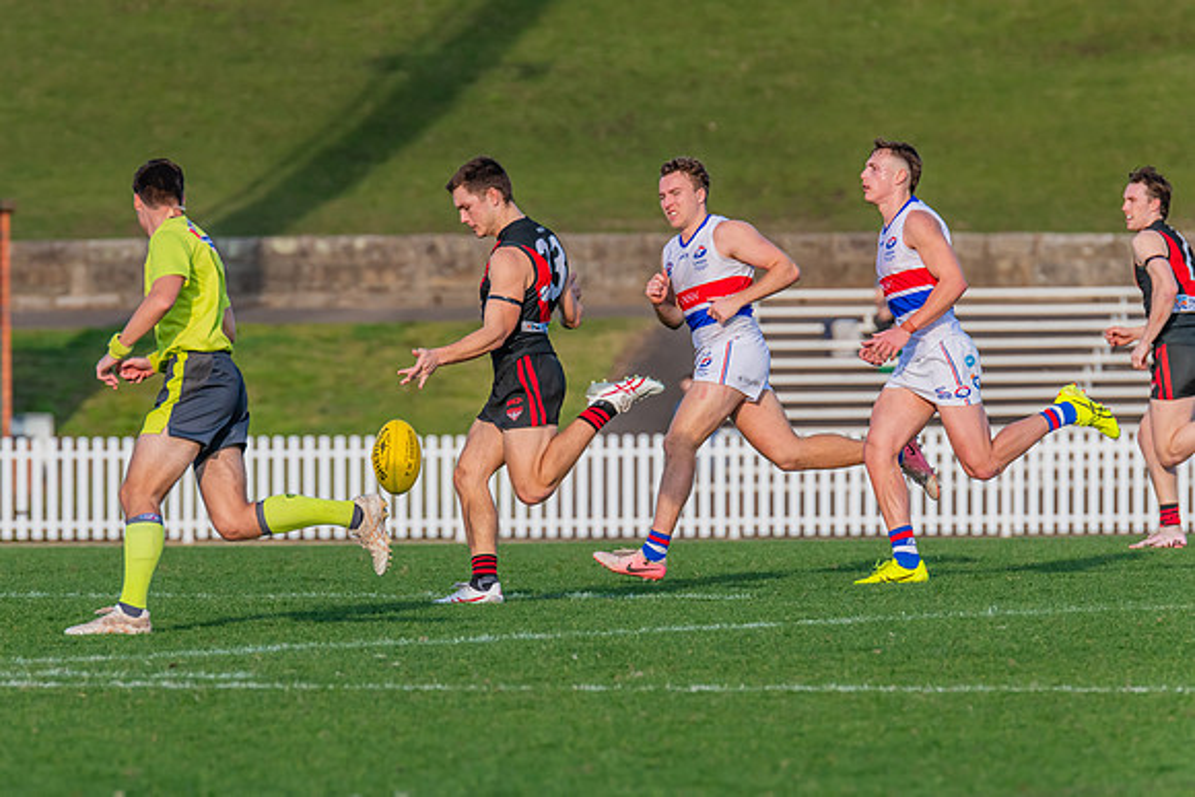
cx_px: 502
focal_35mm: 487
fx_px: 16178
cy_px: 342
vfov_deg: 2.8
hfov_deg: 4.2
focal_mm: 420
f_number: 8
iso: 800
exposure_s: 1/1250
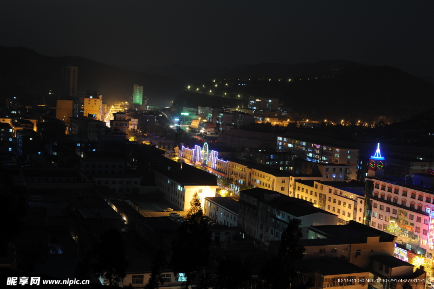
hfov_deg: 39.6
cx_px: 217
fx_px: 602
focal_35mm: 50
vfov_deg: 26.9
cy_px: 144
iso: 200
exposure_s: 13
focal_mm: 50
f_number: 7.1
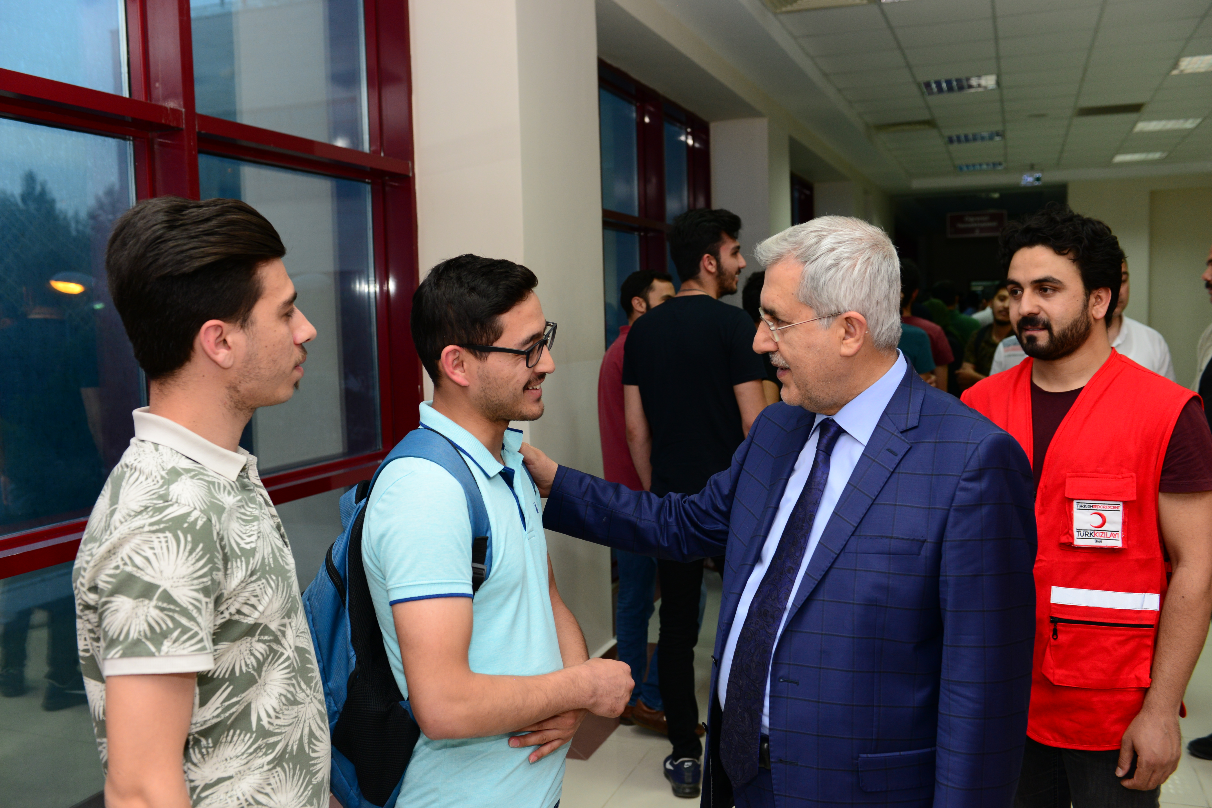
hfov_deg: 58.7
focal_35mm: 32
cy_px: 404
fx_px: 1077
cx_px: 606
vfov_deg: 41.1
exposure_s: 1/100
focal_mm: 32
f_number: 4.5
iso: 800
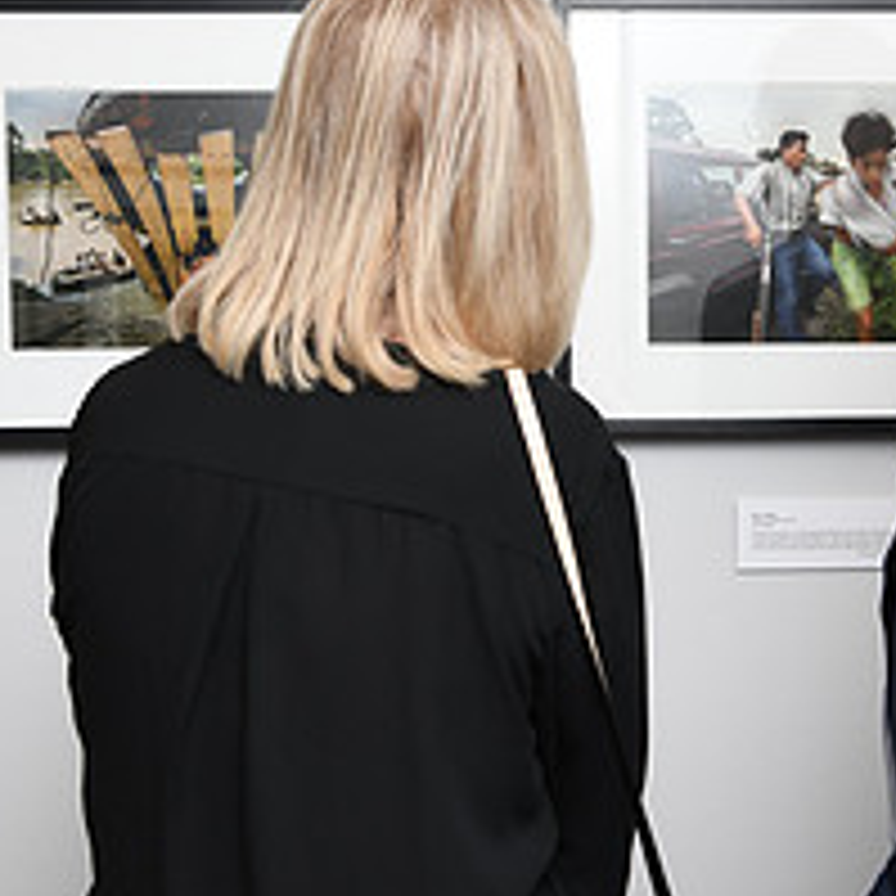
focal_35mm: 89
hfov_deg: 19.3
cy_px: 484
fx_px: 2606
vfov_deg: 19.5
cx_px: 716
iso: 400
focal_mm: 36
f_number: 7.1
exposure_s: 1/160
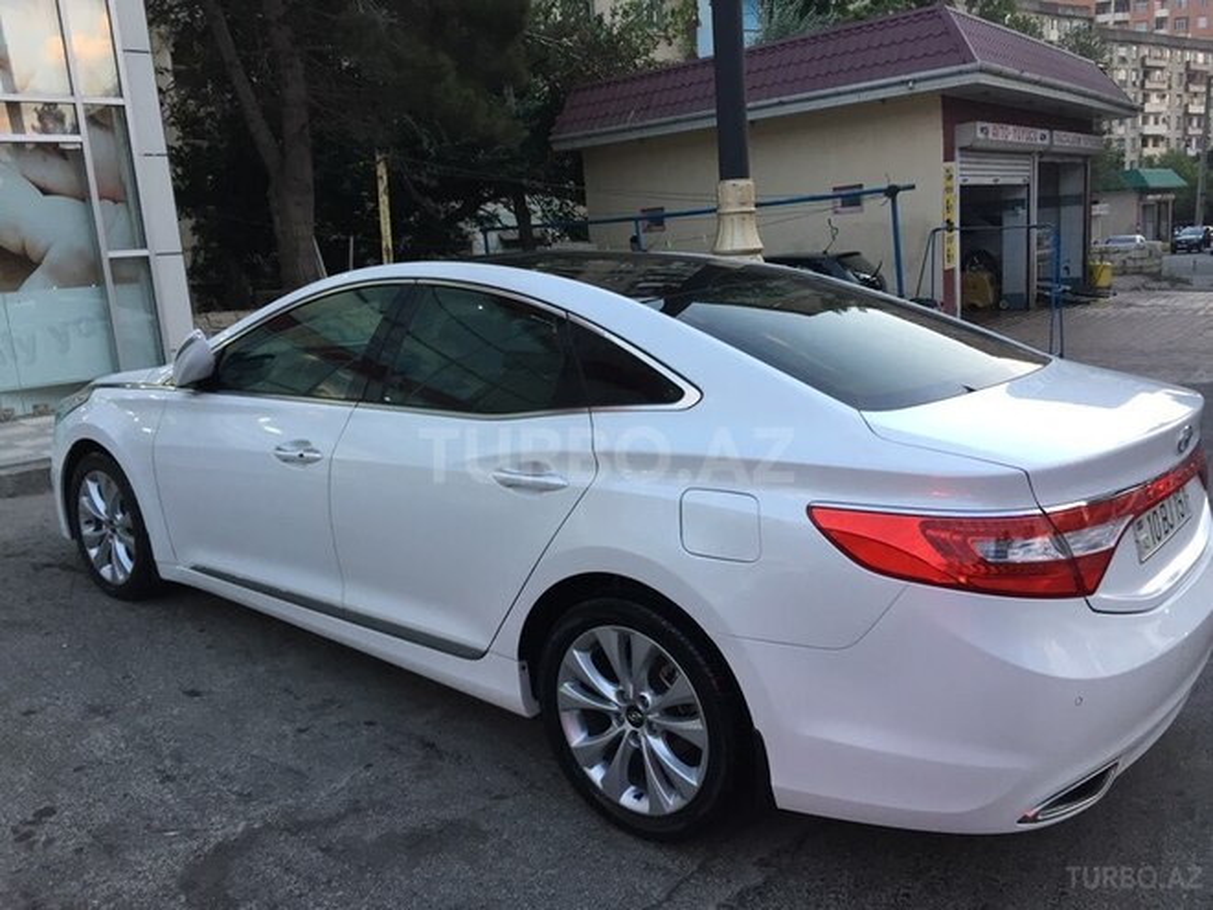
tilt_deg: -10.6
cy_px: 455
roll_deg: +3.8
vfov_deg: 48.2
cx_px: 606
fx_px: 1016
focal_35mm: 29
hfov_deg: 61.7
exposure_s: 1/33
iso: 40
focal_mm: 4.15
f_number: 2.2
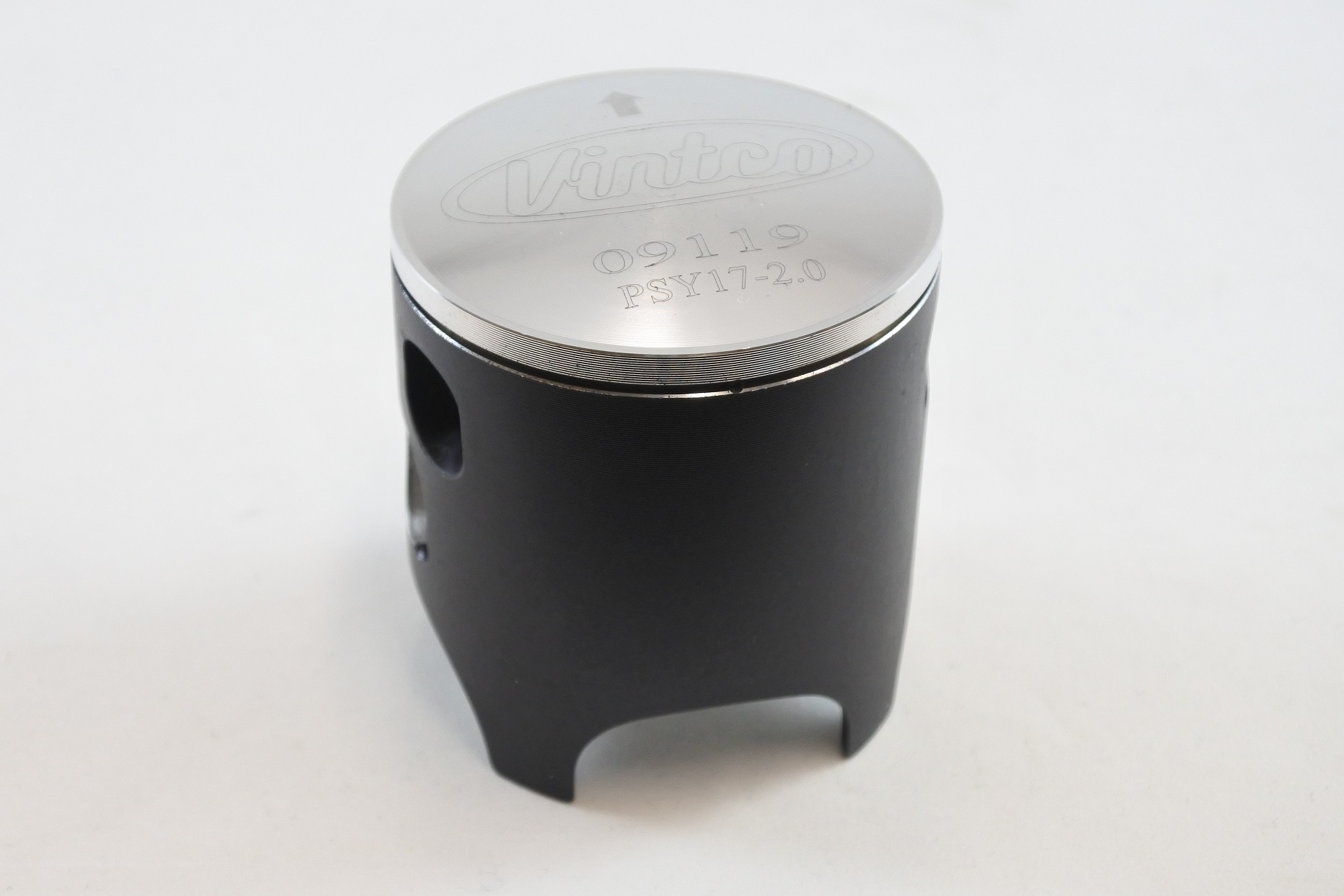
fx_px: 1904
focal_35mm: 51
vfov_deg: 26.5
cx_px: 672
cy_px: 448
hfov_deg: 38.9
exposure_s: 1/125
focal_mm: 18.9
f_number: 4.5
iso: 500
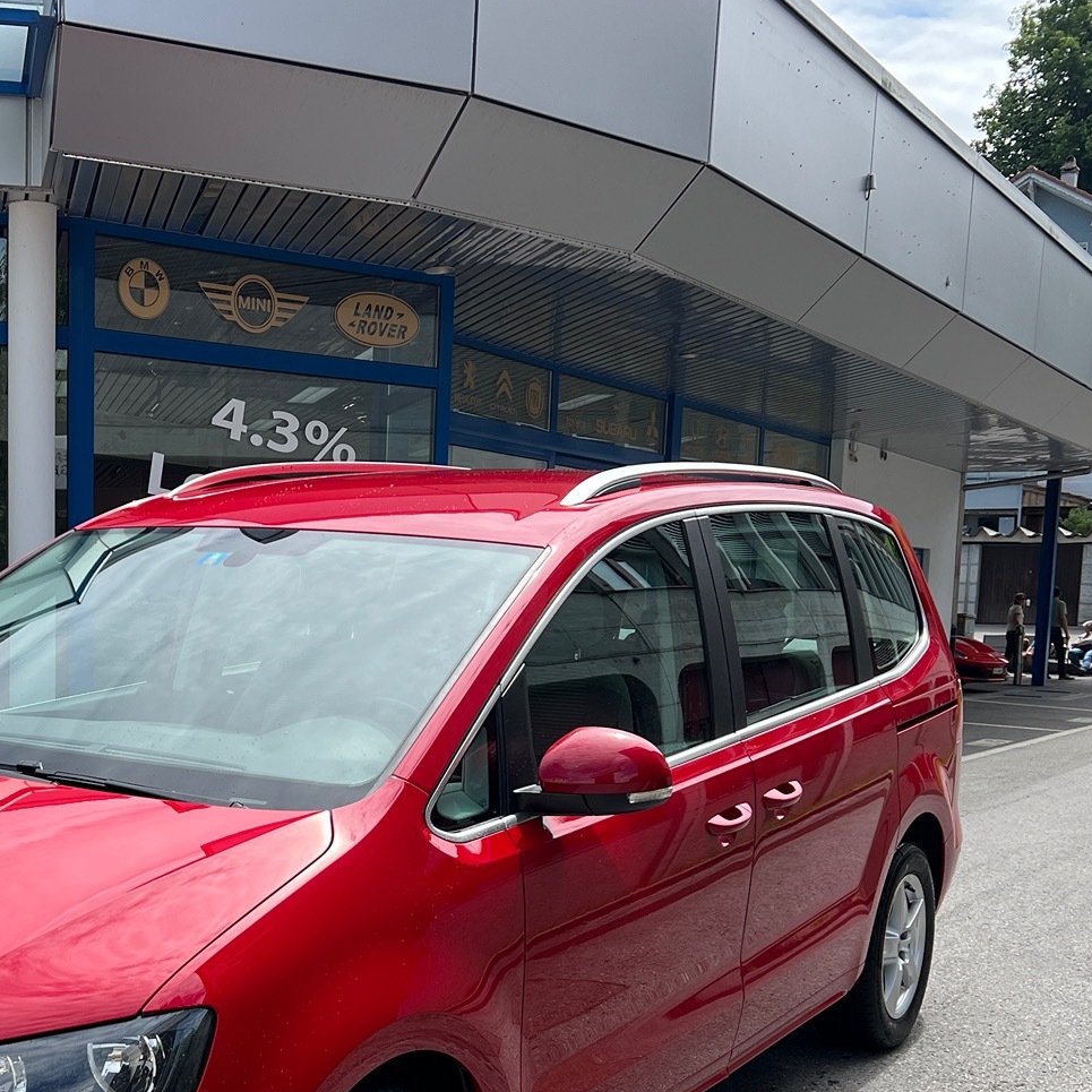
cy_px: 808
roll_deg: -0.8
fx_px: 1713
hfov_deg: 34.4
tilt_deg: -6.9
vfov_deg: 34.7
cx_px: 244
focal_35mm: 48
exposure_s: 1/2457
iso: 50
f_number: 1.5
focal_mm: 5.7
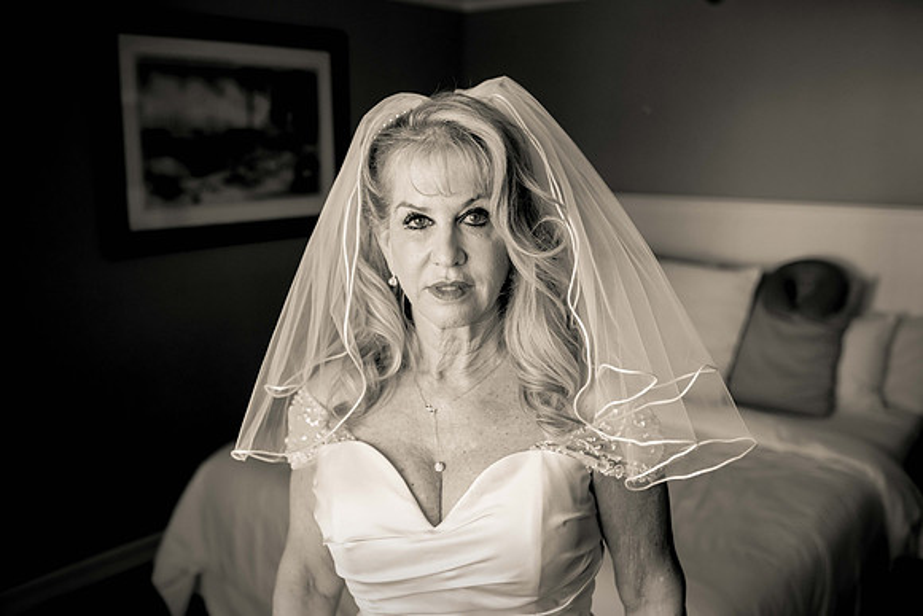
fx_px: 912
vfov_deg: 37.3
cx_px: 454
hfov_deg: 53.7
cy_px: 303
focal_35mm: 36
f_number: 2.8
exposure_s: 1/640
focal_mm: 35
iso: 1000
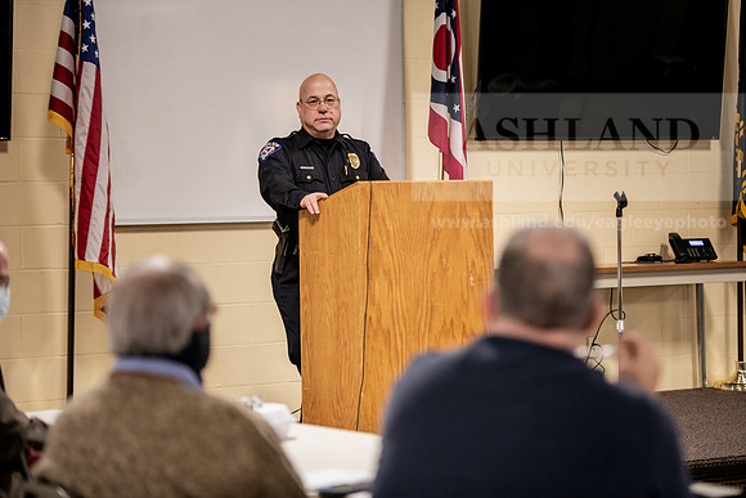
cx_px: 373
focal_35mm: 112
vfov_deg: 12.2
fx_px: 2321
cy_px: 249
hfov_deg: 18.3
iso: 2000
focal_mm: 112
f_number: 2.8
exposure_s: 1/200
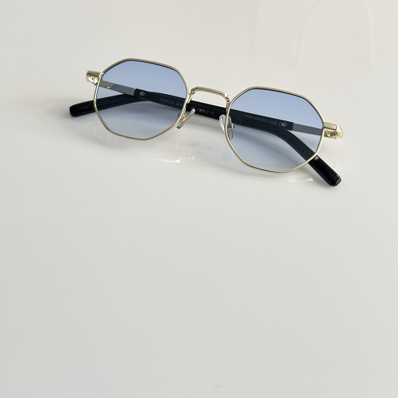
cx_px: 206
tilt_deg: -40.8
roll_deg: -0.7
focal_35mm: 59
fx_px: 767
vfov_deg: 28.9
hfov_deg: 29.1
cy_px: 131
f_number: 1.78
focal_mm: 6.86
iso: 80
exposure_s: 1/77
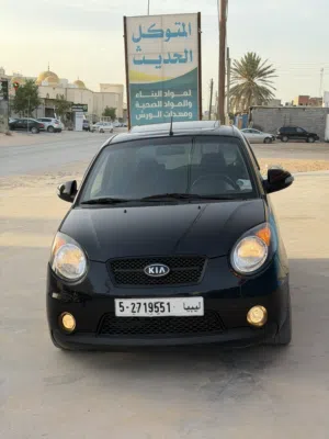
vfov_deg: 39.7
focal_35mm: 48
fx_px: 608
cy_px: 220
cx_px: 164
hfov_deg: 30.3
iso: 80
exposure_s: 1/1027
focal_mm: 6.76
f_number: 1.78
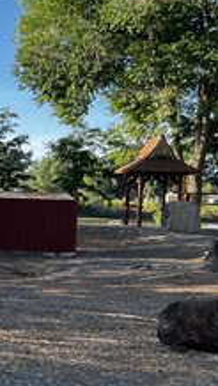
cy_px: 230
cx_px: -241
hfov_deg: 12.5
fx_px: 851
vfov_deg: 25.5
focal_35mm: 83
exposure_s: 1/1326
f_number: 1.5
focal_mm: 5.7
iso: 50
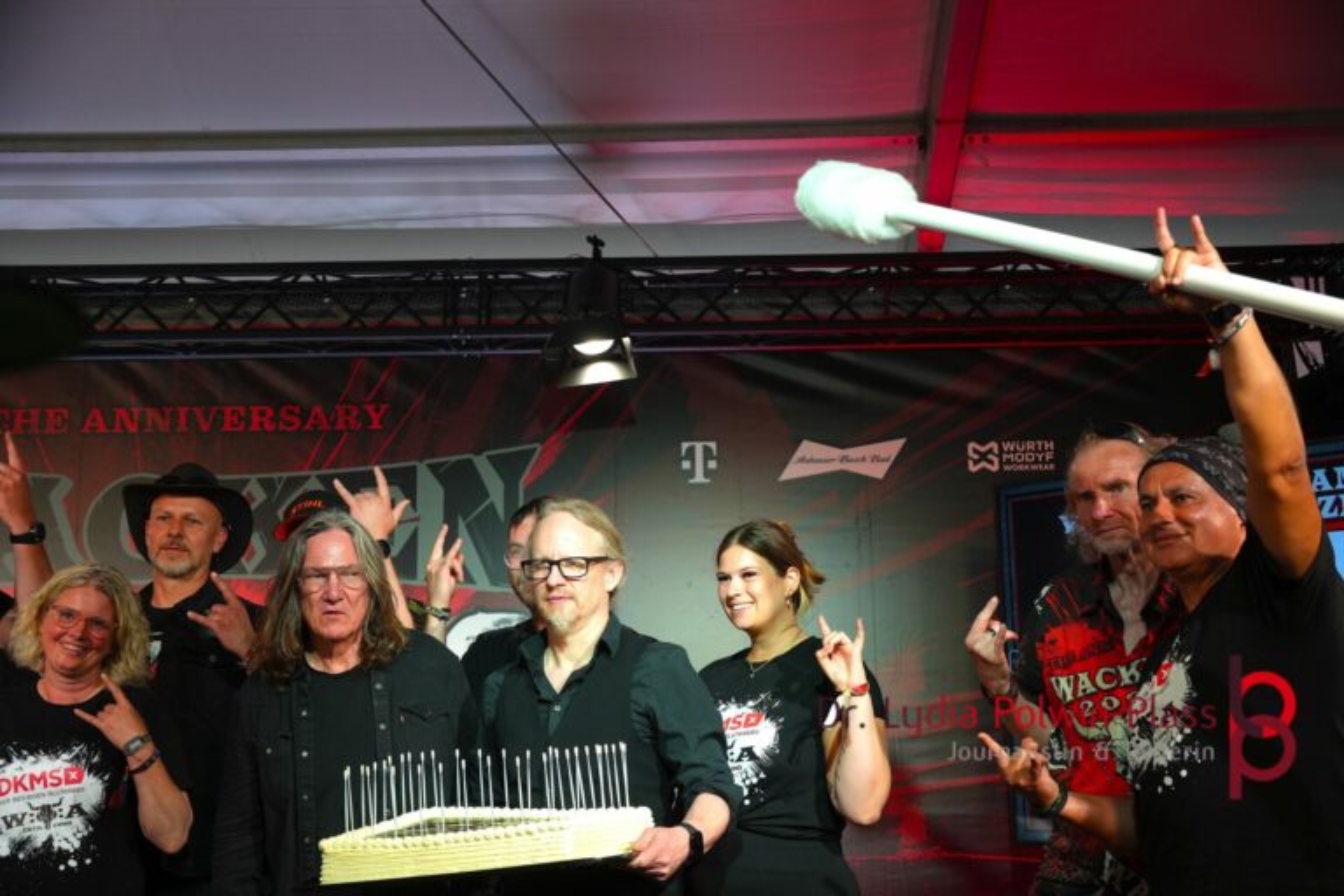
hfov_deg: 41.1
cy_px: 448
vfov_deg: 28.1
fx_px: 1792
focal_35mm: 48
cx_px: 672
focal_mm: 32
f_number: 4
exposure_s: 1/160
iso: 400
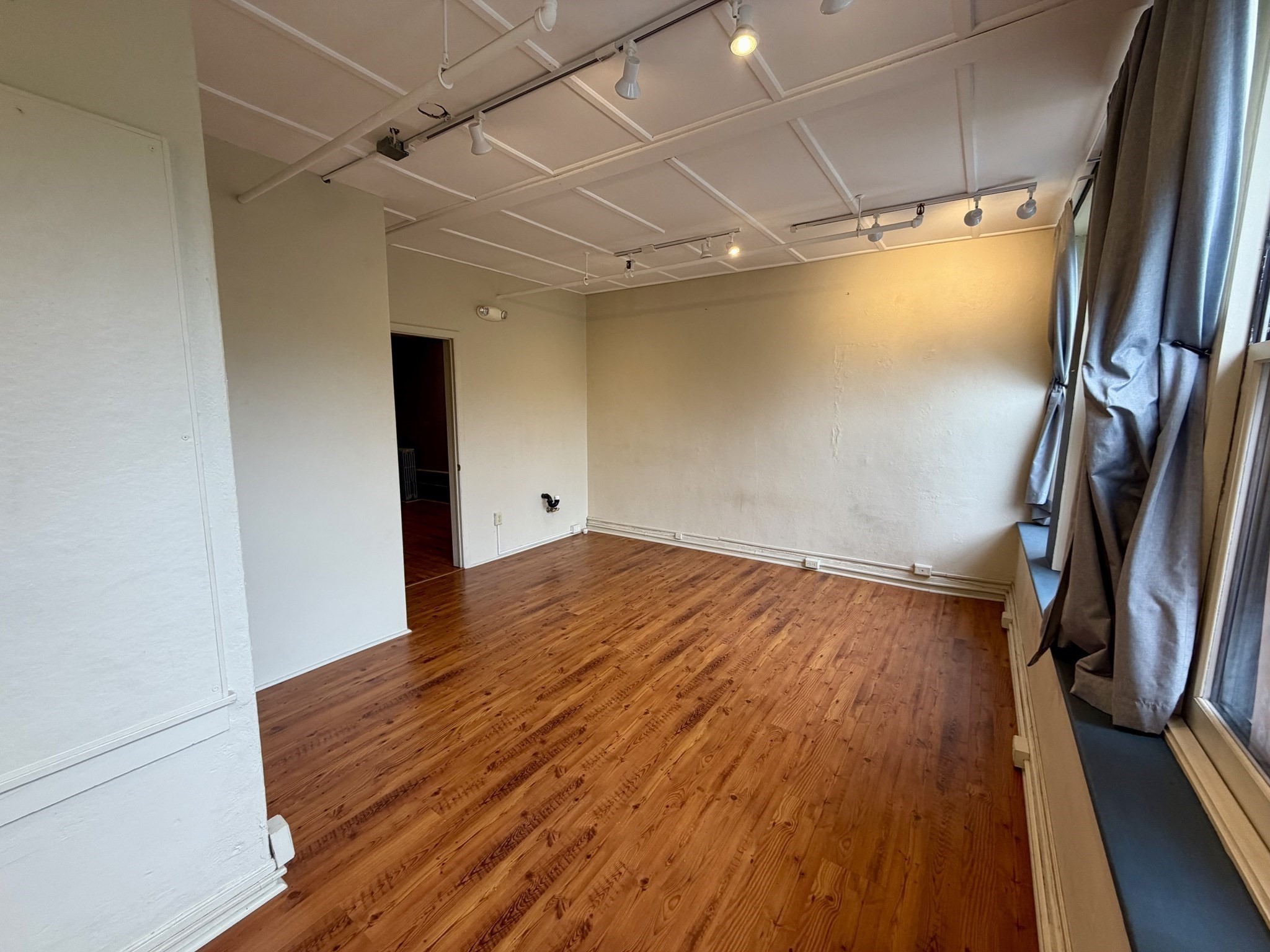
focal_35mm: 14
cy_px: 476
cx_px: 635
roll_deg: +0.4
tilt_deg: -7.9
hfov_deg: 102.1
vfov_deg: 85.7
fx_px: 514
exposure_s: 1/120
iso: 125
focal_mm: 2.22
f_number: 2.2
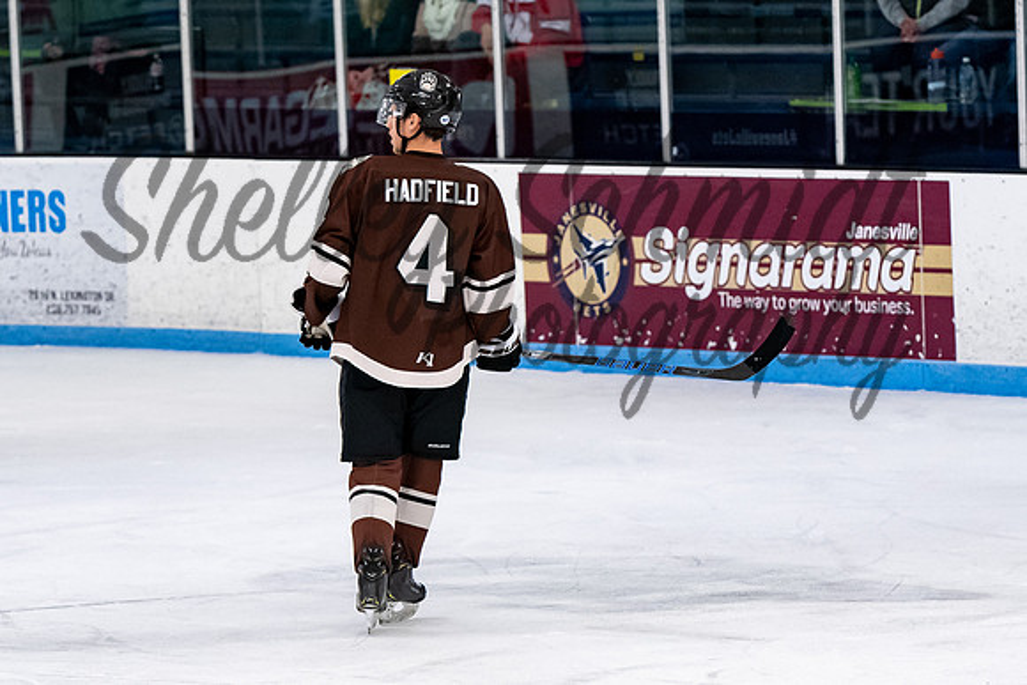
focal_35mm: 303
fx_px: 8650
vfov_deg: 4.5
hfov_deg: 6.8
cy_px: 262
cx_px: 432
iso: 2200
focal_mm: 135
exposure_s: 1/800
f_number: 3.5
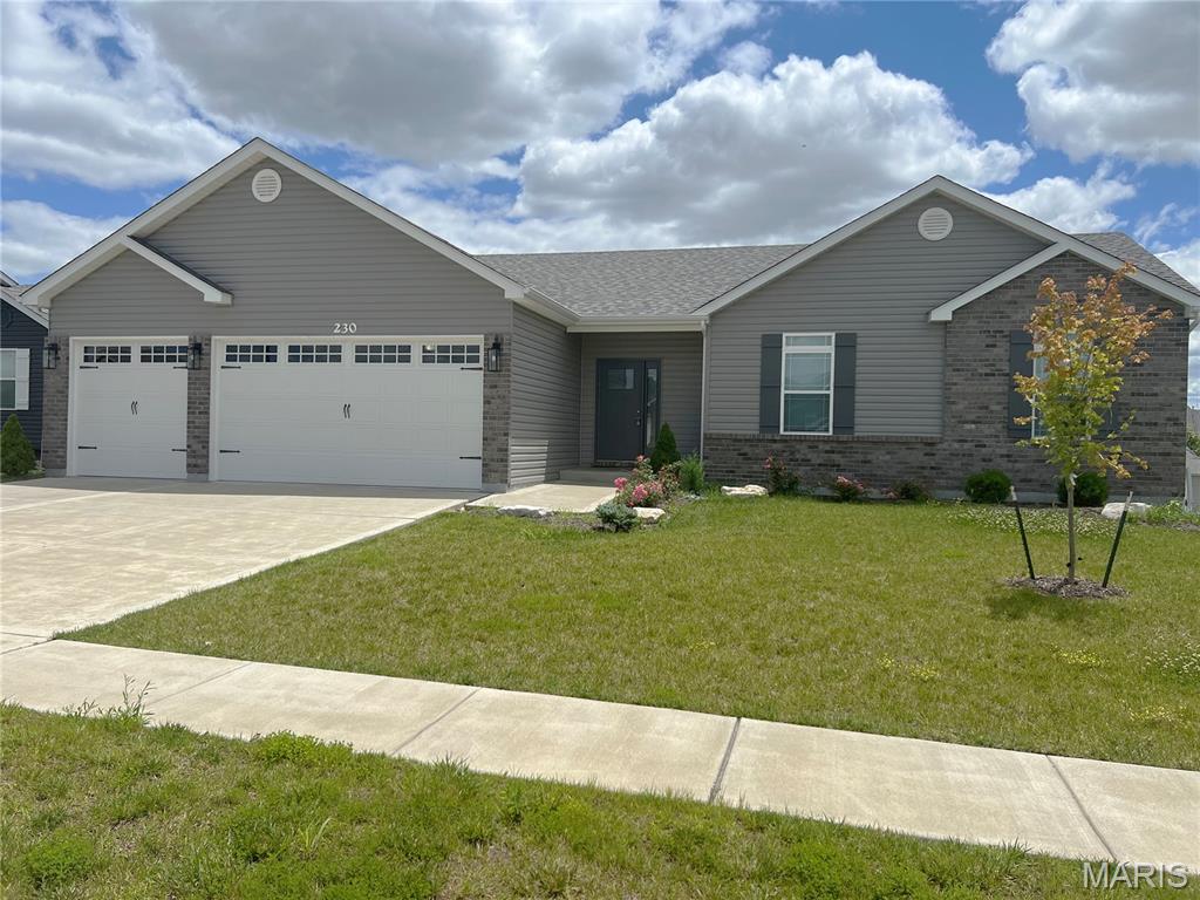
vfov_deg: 53.1
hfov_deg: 67.3
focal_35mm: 26
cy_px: 450
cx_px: 600
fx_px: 901
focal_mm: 5.7
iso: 50
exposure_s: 1/7463
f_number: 1.5
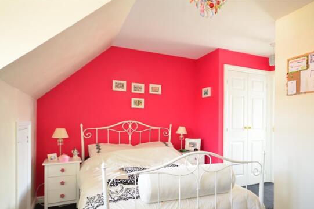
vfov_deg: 53.5
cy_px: 124
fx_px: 206
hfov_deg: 74.5
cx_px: 172
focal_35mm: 24
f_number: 4.8
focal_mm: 13
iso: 200
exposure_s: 1/2.5
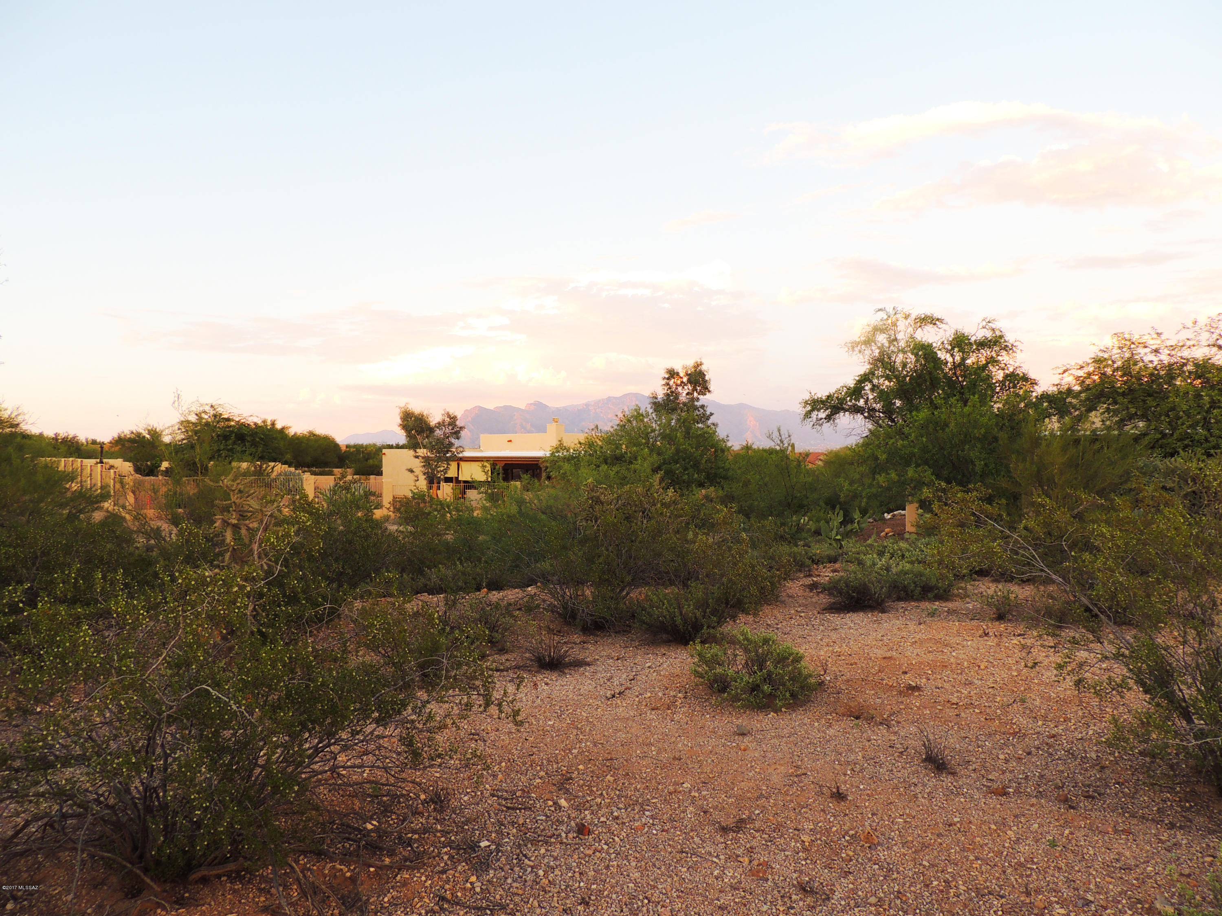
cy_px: 458
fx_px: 847
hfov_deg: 71.6
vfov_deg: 56.8
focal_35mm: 24
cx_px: 611
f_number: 3
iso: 100
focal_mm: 4.3
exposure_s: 1/100
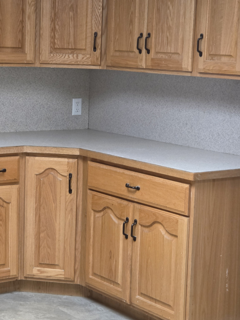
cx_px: 83
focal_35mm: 91
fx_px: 842
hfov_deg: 16.2
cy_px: 193
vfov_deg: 21.5
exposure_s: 1/66
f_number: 2.4
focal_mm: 7
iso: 125
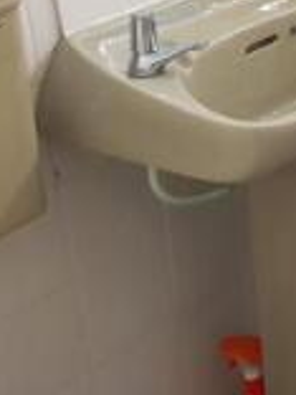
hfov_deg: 12.4
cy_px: -85
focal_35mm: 97
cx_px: 687
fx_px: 1106
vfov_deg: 19.1
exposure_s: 1/13
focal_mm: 4.2
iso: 200
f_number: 1.7
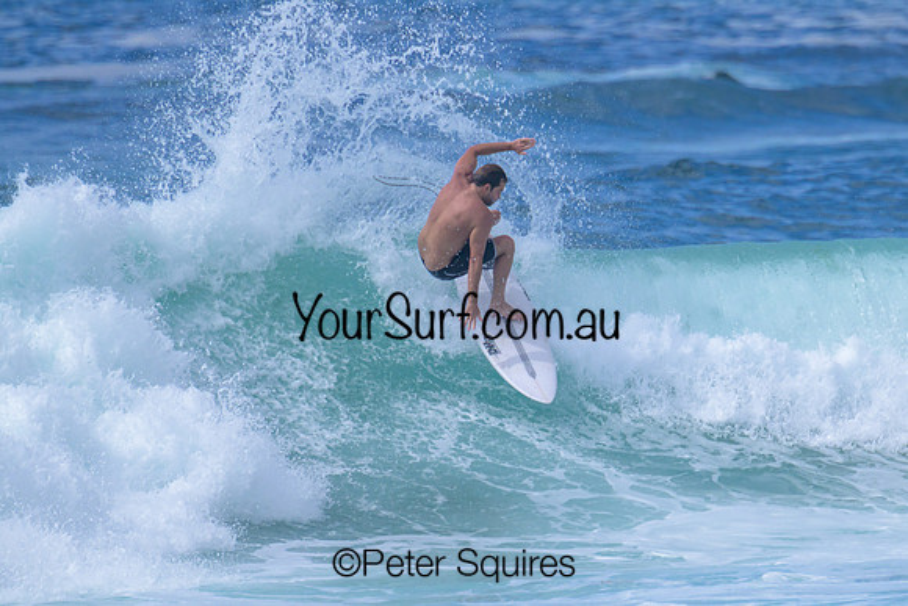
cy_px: 372
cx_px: 614
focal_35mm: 1094
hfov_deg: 1.9
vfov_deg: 1.3
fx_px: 27603
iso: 500
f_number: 11
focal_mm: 800
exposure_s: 1/2000
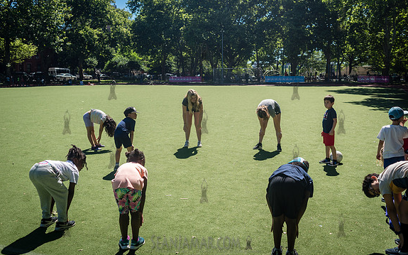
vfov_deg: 35.3
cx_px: 204
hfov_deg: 54.0
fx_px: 400
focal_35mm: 36
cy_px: 122
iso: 320
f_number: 4
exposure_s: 1/3200
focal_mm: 35
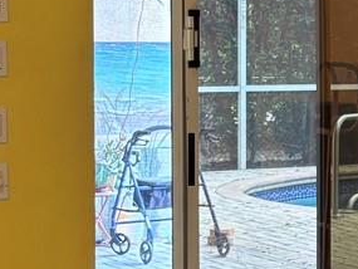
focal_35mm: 146
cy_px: 132
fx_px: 1511
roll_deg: -0.2
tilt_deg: -3.7
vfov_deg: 10.2
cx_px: 698
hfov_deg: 12.1
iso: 100
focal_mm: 5.96
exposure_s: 1/60
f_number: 1.6
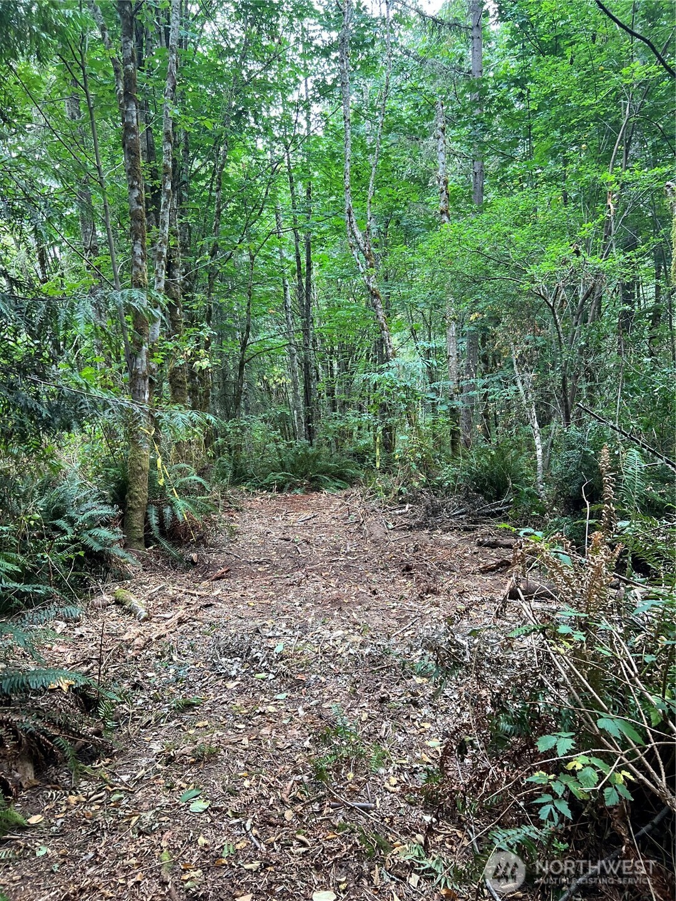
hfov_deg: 53.1
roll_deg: +2.4
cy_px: 450
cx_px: 338
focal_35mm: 26
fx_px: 677
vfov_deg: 67.3
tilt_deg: -8.3
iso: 125
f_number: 1.5
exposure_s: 1/121
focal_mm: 5.7
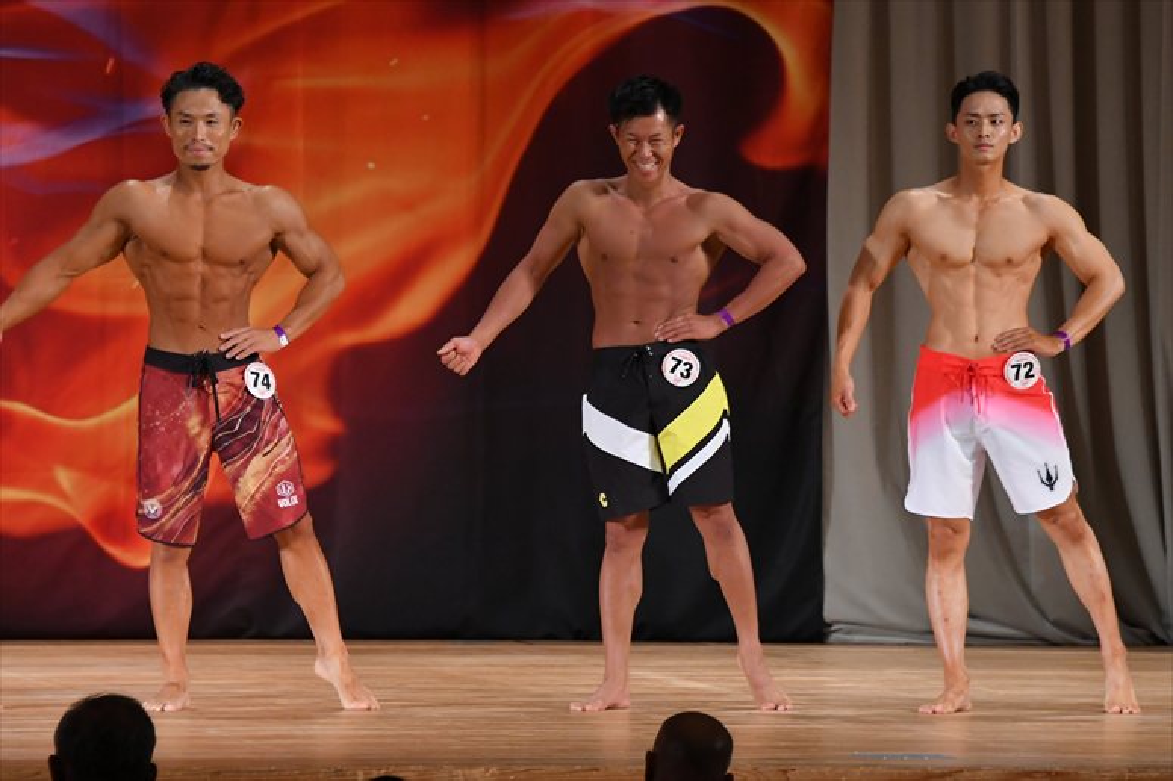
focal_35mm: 240
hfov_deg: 8.6
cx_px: 586
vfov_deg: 5.7
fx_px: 7816
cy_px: 390
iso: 3200
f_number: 5.6
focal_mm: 160
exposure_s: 1/400
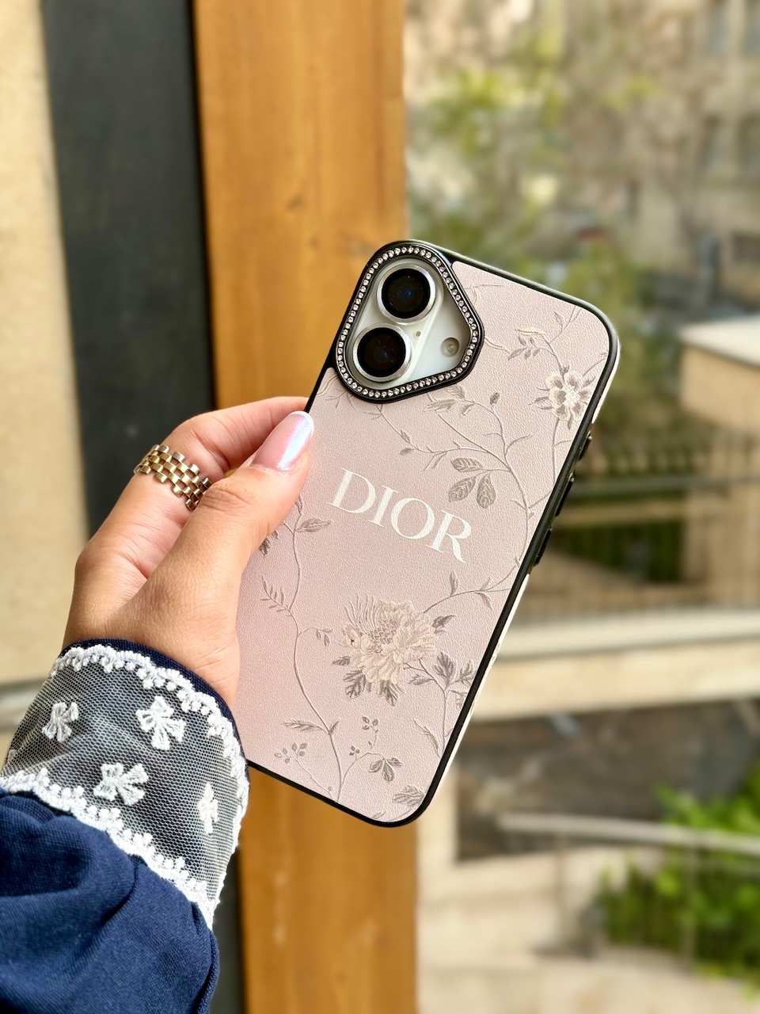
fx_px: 1405
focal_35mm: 48
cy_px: 507
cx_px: 380
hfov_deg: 30.3
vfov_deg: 39.7
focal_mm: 6.76
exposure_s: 1/885
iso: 64
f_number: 1.78
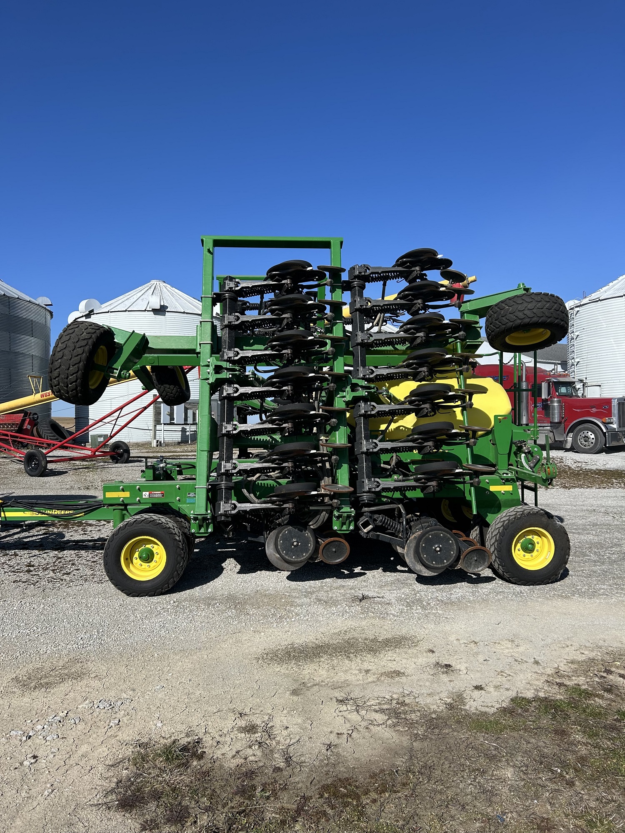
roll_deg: +0.6
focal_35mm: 26
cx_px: 312
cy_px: 416
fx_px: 626
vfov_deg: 67.3
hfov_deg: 53.1
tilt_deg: +1.0
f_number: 1.5
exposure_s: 1/4274
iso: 50
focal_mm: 5.7
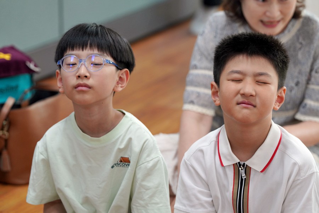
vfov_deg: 9.1
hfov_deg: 13.7
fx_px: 1329
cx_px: 160
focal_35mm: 150
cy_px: 106
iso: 1250
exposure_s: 1/160
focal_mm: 150
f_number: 4
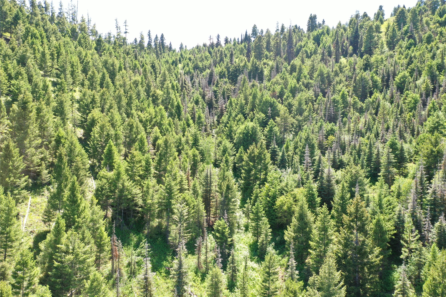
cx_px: 223
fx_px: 347
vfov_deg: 46.4
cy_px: 148
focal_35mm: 28
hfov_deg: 65.5
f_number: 4.5
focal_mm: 10.26
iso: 100
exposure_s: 1/120
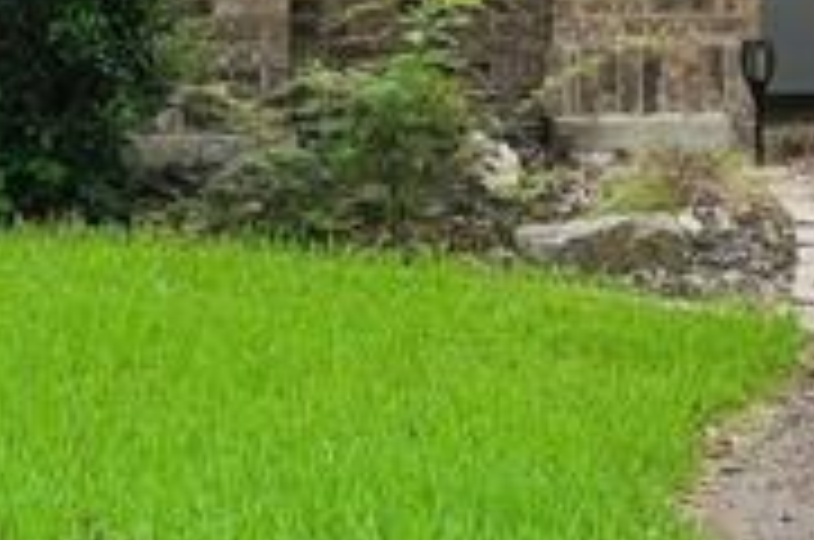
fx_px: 3837
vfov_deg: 7.9
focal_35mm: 170
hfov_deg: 12.0
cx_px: 742
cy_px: -333
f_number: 8
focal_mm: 30
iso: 400
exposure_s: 1/250
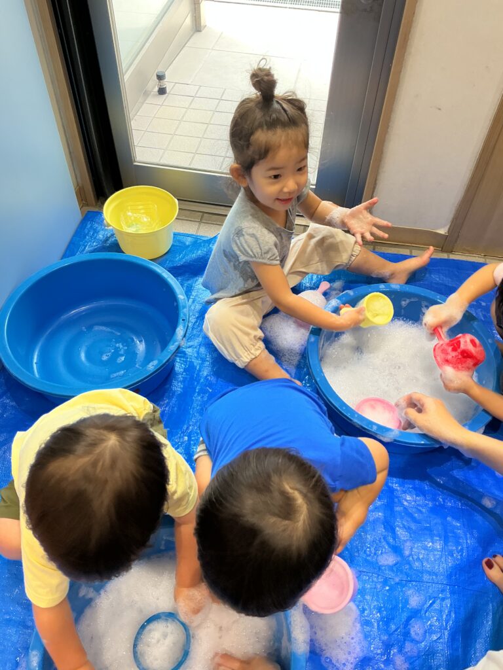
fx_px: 562
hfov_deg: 48.2
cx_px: 252
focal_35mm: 29
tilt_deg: -51.6
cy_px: 335
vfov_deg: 61.7
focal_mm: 3
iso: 50
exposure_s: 1/100
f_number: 1.8
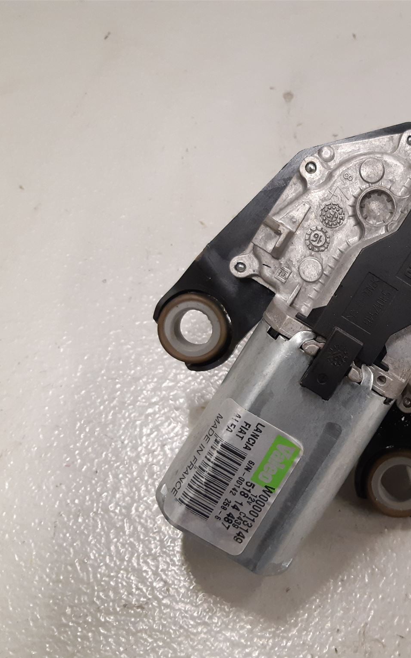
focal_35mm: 37
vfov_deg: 52.8
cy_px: 331
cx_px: 365
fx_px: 663
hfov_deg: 32.8
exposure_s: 1/50
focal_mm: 3.93
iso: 200
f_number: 1.7
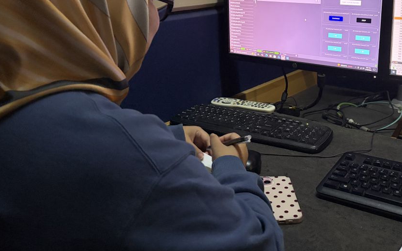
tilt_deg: -13.4
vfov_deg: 30.8
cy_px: 69
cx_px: 242
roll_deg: +1.3
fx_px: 449
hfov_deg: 47.9
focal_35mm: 41
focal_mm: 5.96
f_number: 1.6
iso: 400
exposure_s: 1/48
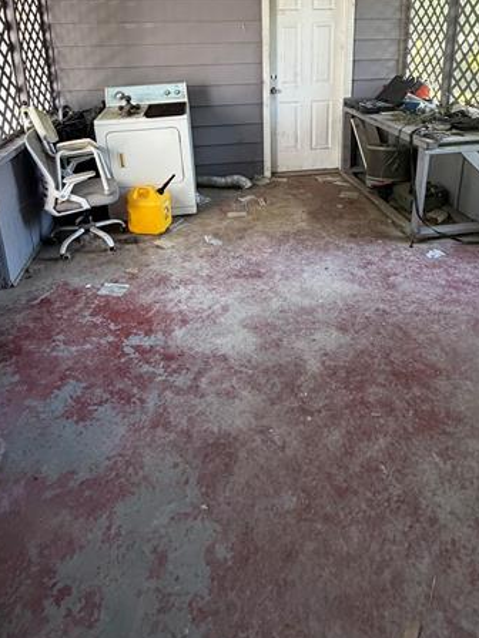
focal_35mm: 24
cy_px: 154
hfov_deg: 56.8
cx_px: 257
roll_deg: -0.7
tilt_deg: -16.9
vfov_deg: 66.8
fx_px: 443
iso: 320
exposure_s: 1/106
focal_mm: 2.22
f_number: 2.2
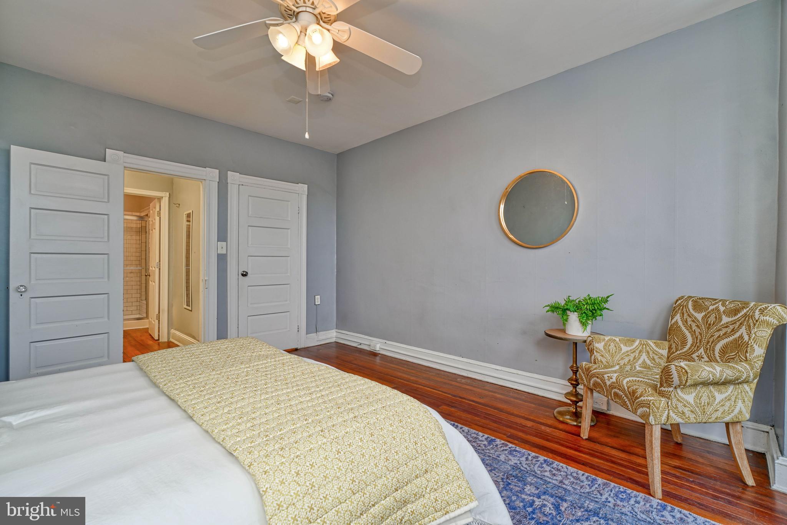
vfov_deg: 73.8
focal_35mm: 16
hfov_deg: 96.7
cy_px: 262
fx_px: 350
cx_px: 394
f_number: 8
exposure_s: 1/60
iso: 320
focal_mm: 16
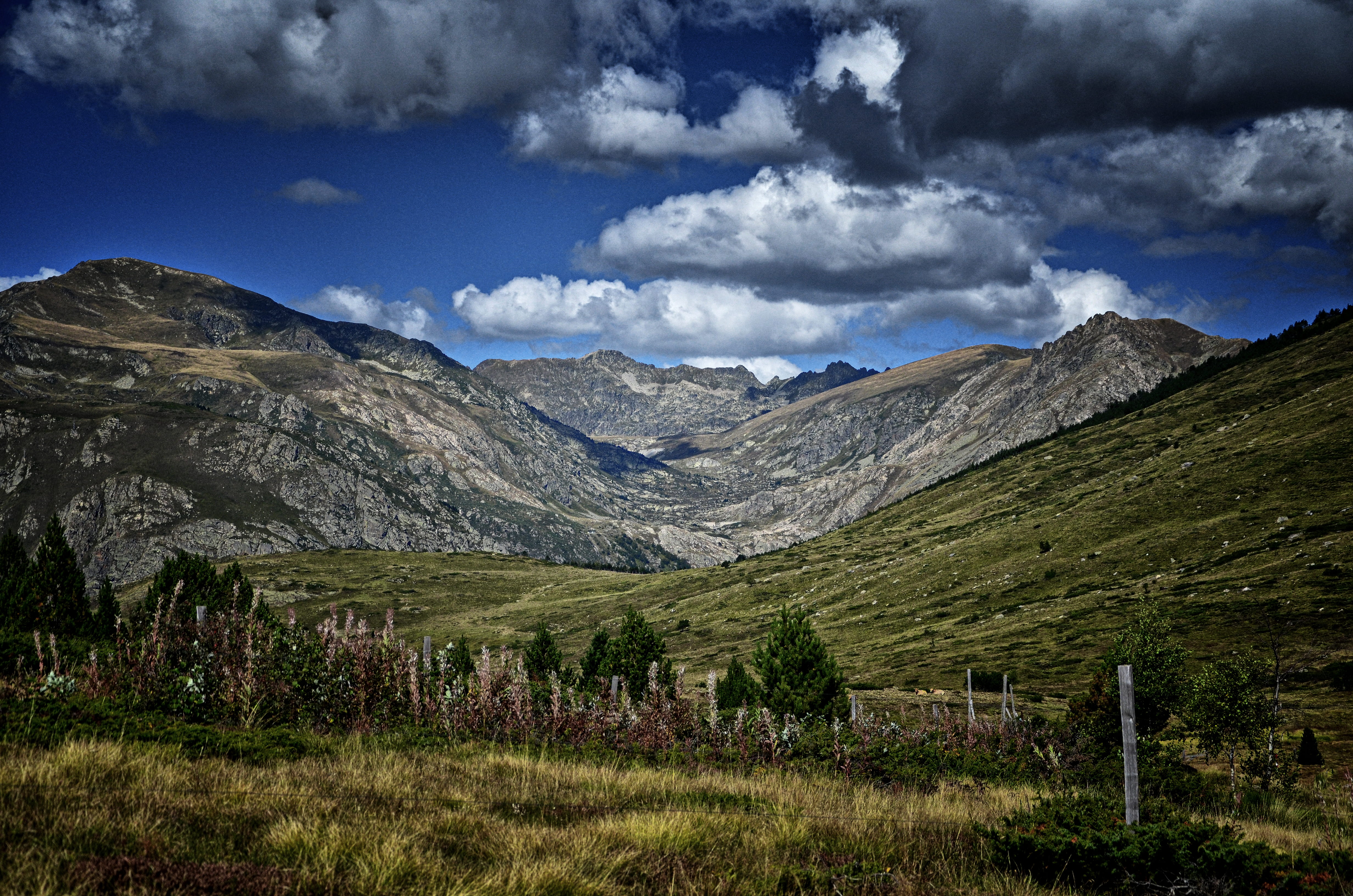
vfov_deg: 20.1
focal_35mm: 68
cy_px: 448
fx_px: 2532
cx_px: 676
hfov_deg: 29.9
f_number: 4.8
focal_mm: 45
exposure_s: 1/4000
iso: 400
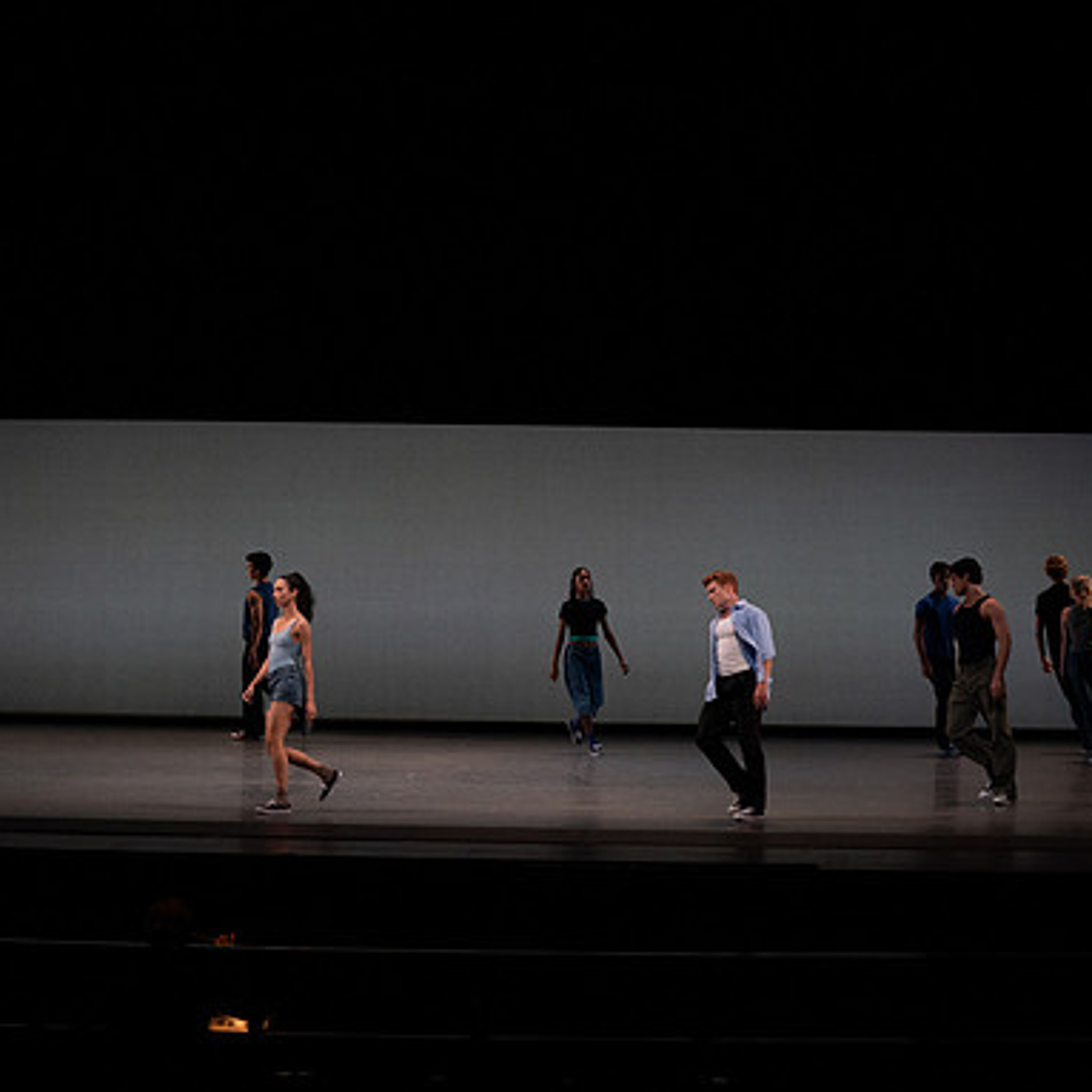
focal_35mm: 90
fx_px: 3212
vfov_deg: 19.3
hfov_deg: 19.3
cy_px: 546
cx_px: 476
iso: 4000
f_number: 9
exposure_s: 1/500
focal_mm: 70
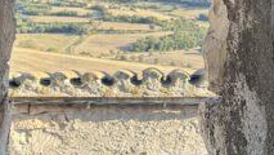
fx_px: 356
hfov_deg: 42.1
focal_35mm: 49
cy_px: 14
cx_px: 129
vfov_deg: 23.8
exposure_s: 1/1009
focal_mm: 6.86
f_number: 1.78
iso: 80
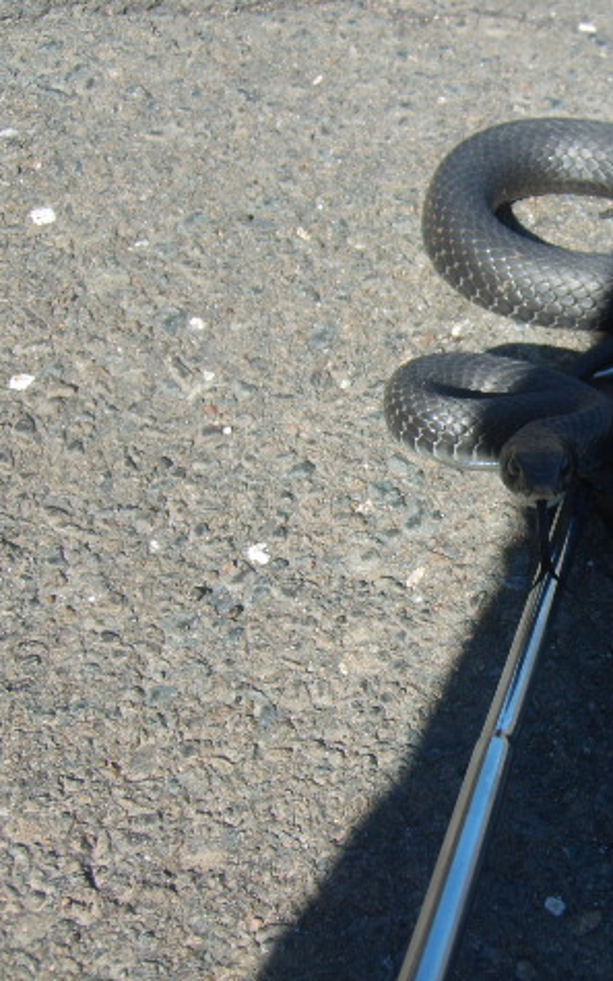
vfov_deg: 40.3
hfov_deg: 24.6
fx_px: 1336
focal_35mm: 50
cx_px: 615
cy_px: 489
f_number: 2.8
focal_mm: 5.8
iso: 50
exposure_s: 1/750
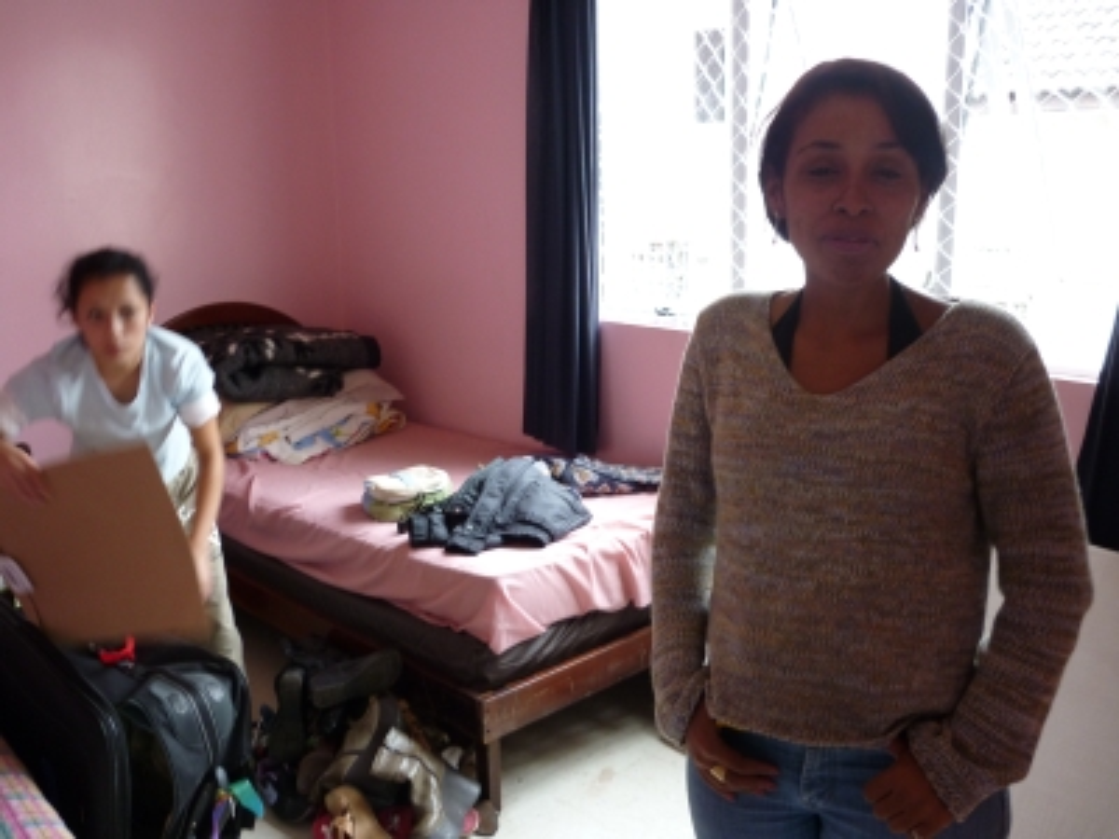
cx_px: 560
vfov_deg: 42.9
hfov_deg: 55.4
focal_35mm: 33
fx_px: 1067
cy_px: 420
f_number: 2.8
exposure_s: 1/30
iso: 125
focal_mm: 5.5
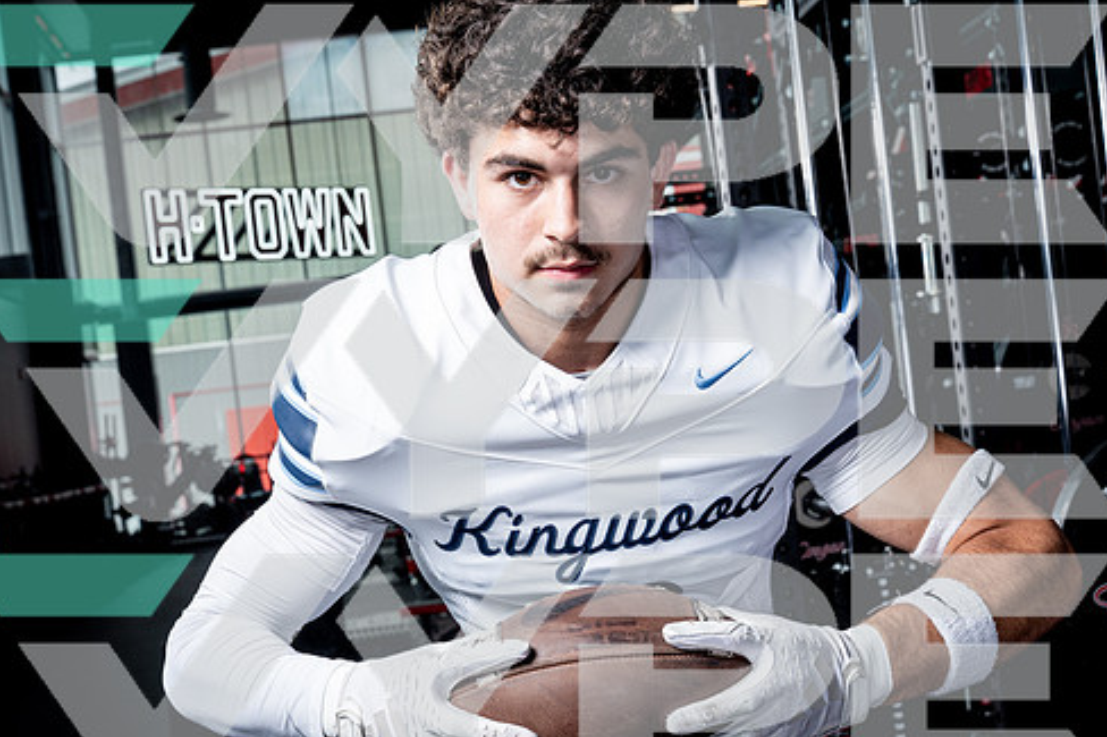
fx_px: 1936
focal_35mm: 63
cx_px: 542
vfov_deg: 21.5
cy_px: 400
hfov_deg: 31.9
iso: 640
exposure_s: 1/250
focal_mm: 53
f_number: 9
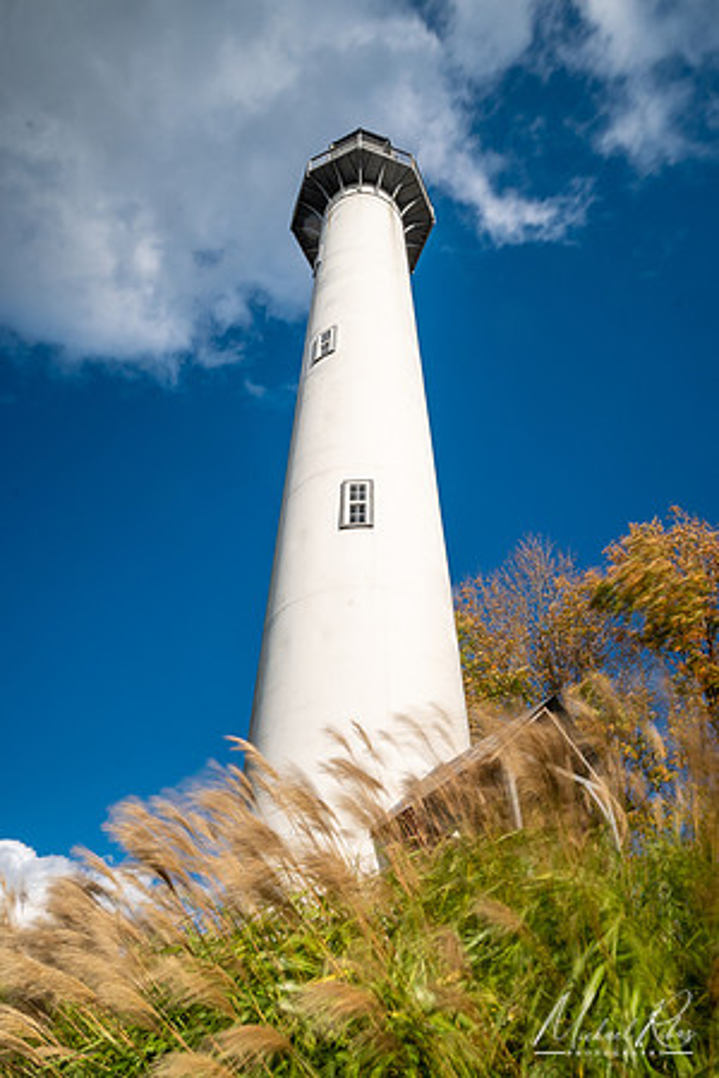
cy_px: 539
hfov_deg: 53.1
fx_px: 719
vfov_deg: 73.7
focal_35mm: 24
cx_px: 360
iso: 100
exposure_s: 1/2
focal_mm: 16
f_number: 16
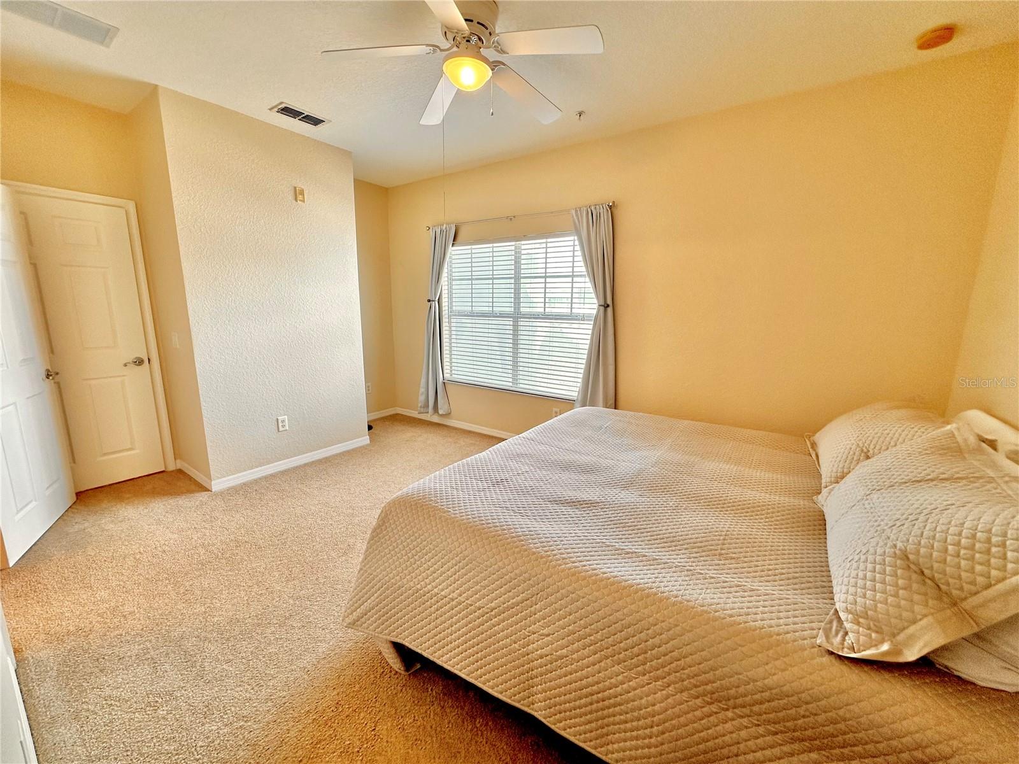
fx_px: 412
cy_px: 382
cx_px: 510
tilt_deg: -10.3
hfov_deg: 102.1
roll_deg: -0.7
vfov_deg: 85.7
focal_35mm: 14
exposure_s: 1/120
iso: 100
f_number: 2.2
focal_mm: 2.22
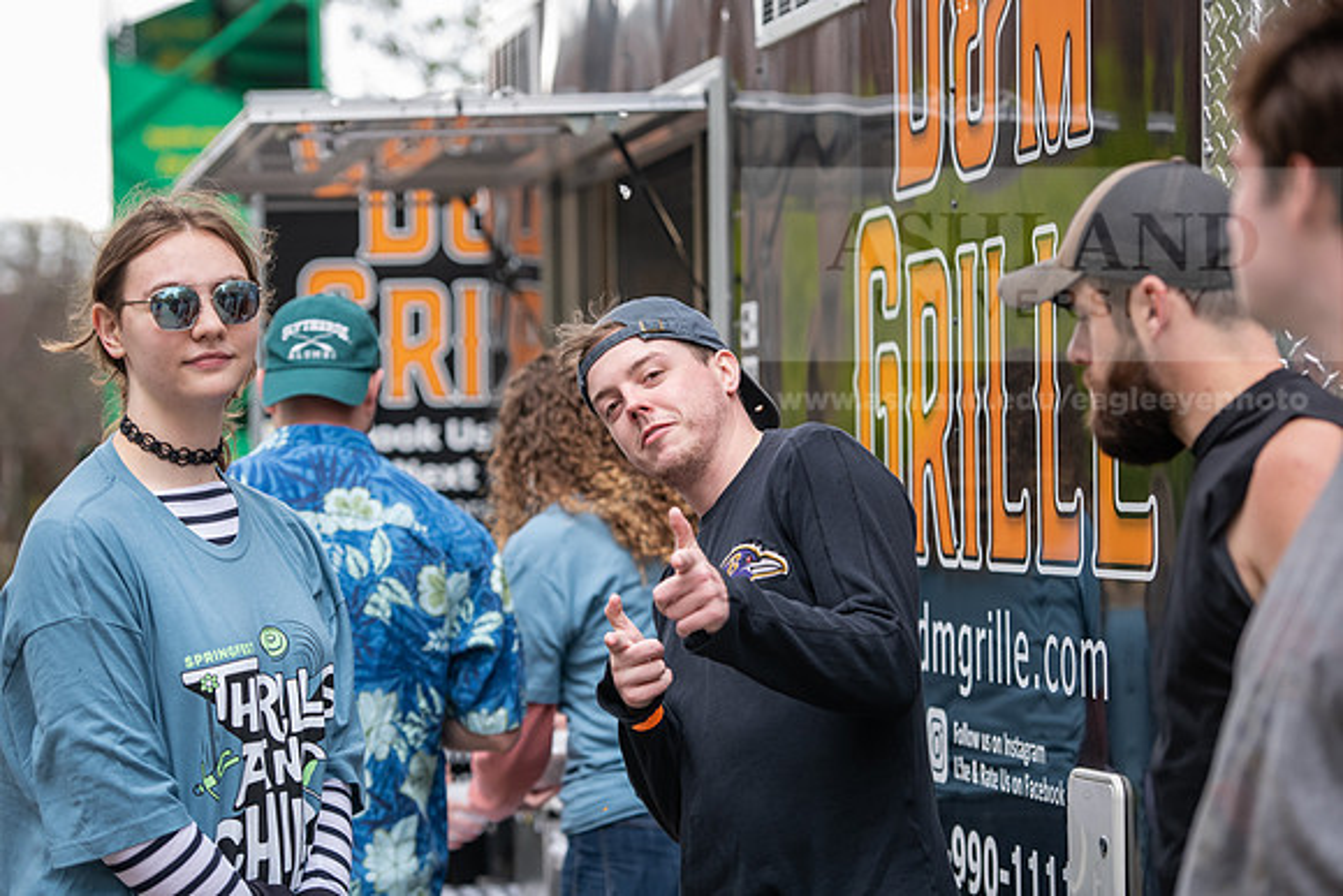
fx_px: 4104
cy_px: 448
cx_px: 672
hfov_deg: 18.6
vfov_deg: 12.5
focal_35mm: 110
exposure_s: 1/320
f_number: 3.5
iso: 640
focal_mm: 110
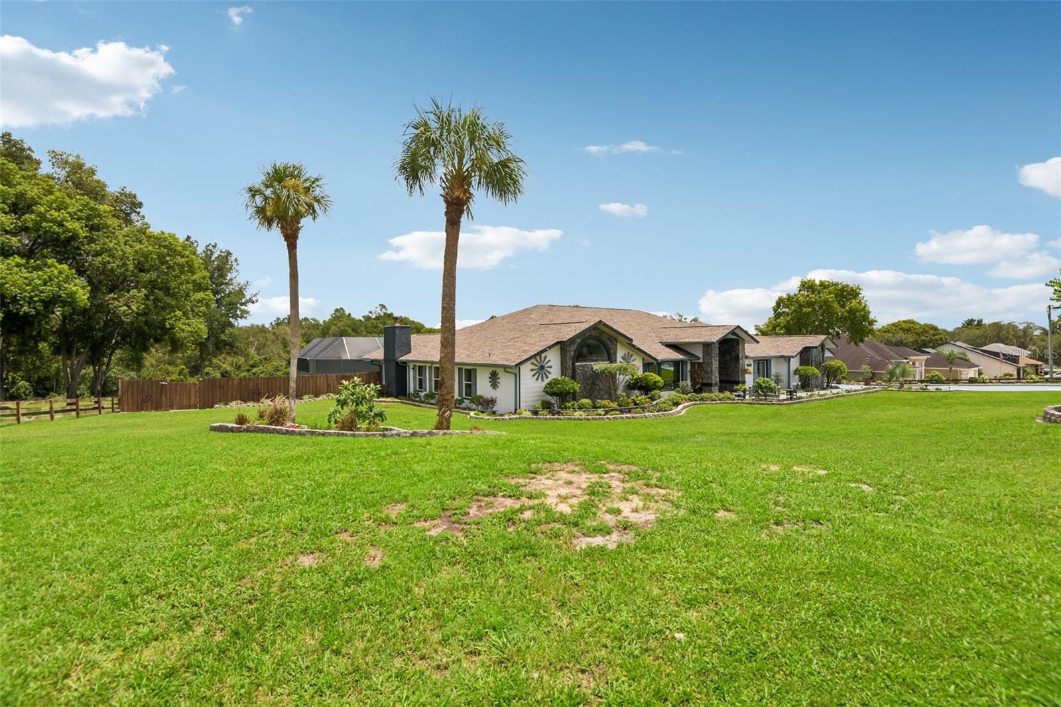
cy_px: 354
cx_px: 530
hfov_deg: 96.7
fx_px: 471
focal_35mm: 16
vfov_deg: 73.7
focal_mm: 16
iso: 400
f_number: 8
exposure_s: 1/2000
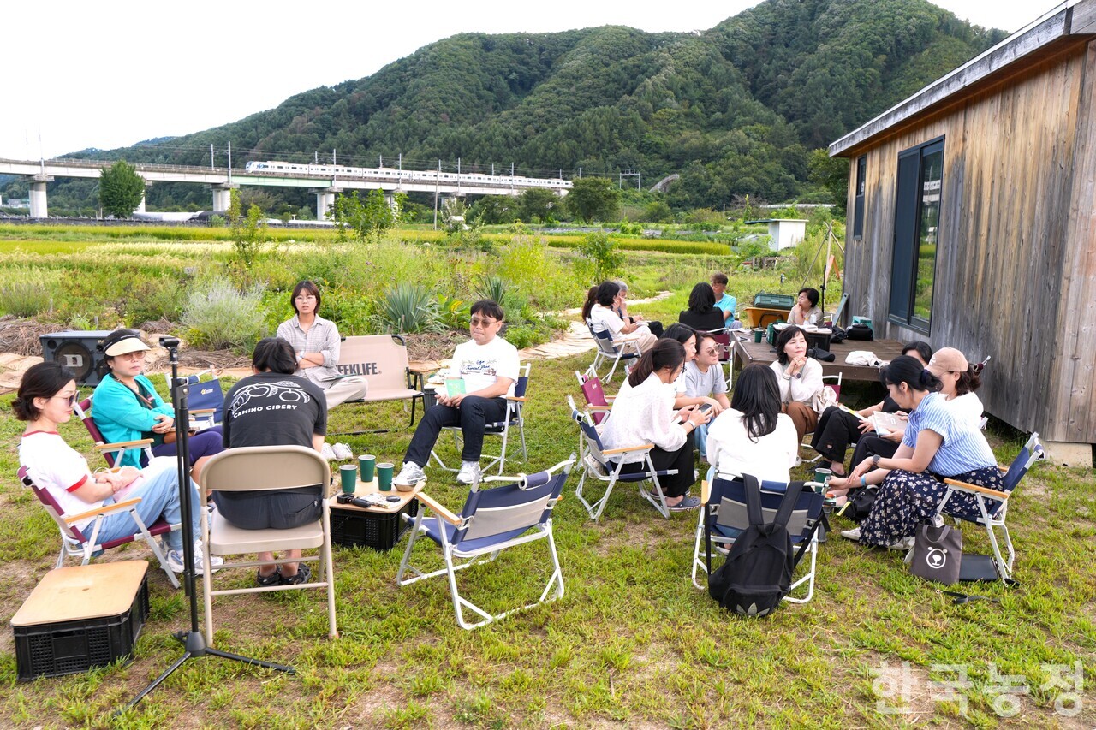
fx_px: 822
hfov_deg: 67.4
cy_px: 365
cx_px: 548
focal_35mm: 27
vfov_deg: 47.9
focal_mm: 18
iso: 160
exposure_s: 1/80
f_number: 4.5
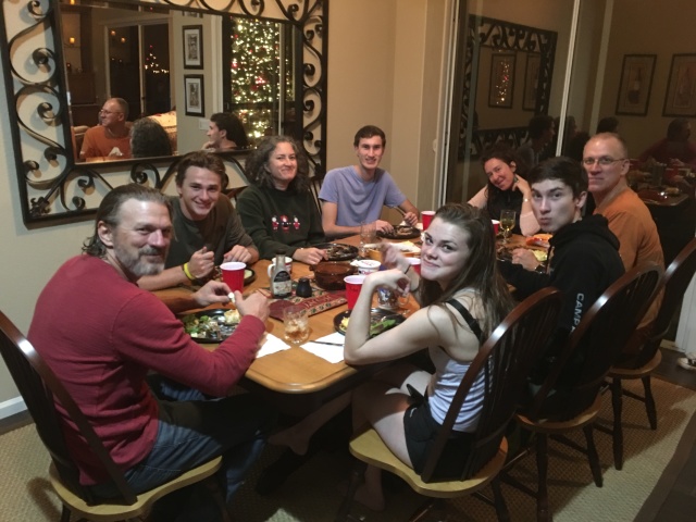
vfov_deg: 48.2
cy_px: 261
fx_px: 583
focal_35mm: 29
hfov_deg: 61.7
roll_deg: -0.8
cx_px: 348
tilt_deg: -15.5
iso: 125
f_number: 2.2
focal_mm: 4.15
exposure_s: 1/4
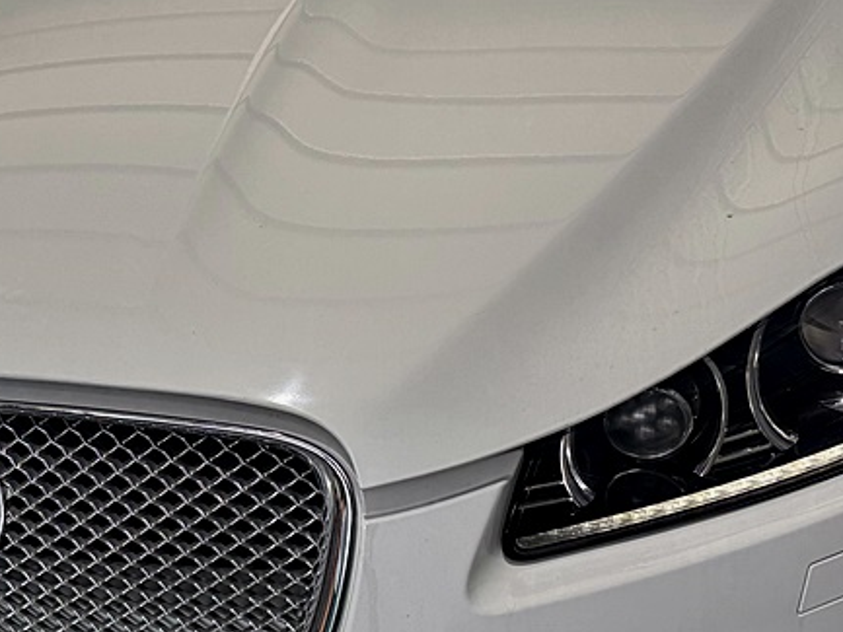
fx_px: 1486
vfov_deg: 23.8
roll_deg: +6.6
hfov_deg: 30.7
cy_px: 454
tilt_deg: -26.1
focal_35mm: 61
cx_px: 138
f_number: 1.78
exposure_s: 1/109
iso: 64
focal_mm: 6.76
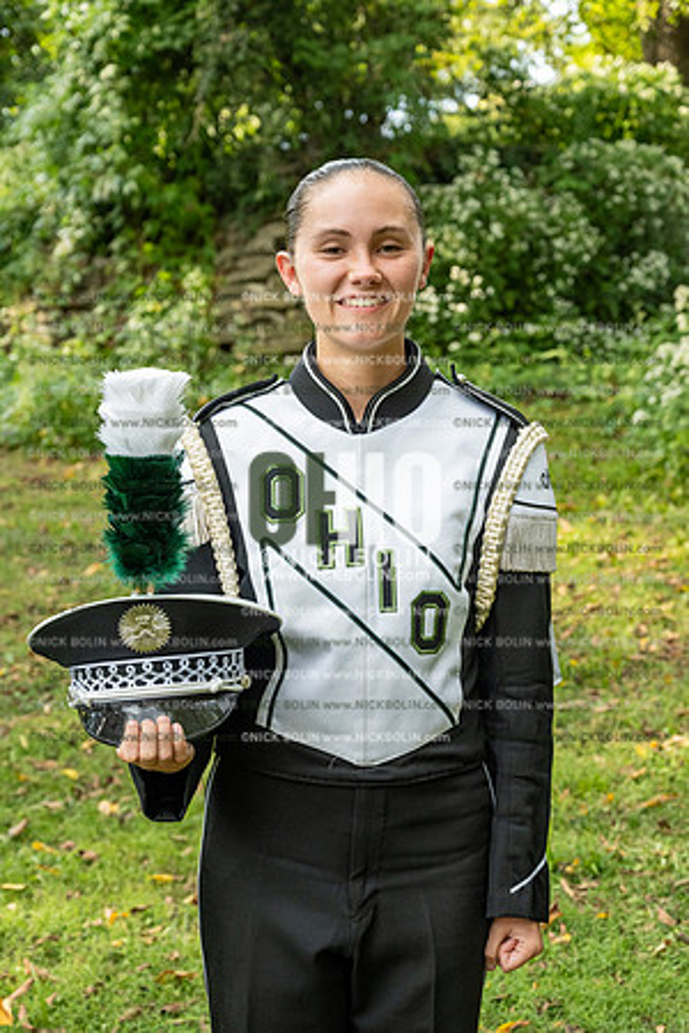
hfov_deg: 23.8
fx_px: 1636
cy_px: 516
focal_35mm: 57
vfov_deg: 35.1
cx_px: 344
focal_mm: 57
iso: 1000
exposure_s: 1/640
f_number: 5.6
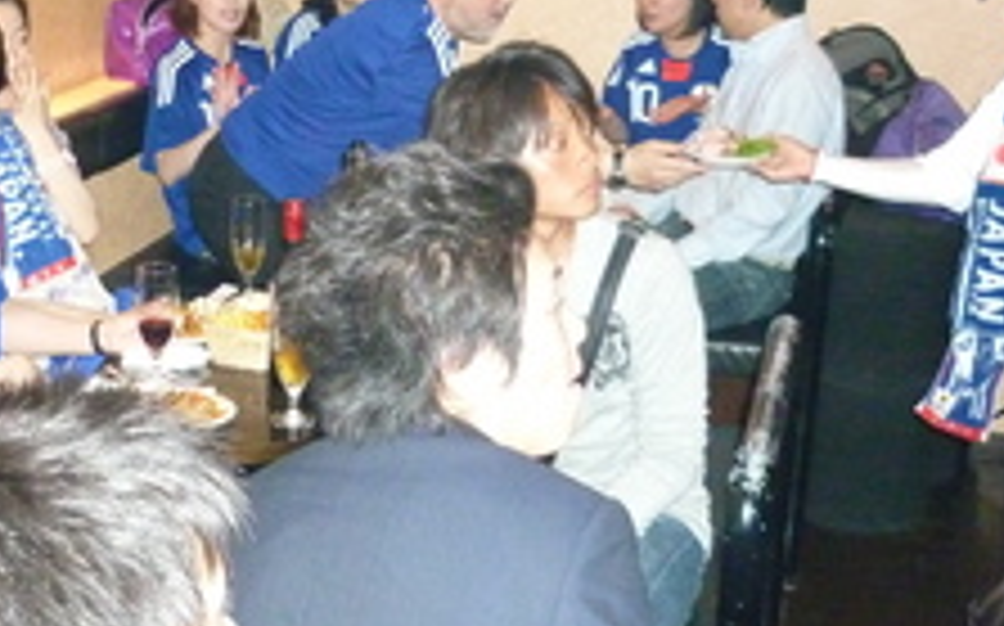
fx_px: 1805
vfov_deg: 19.5
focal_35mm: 66
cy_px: 119
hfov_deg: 30.9
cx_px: 338
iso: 1000
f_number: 2.8
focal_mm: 5.5
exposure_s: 1/30
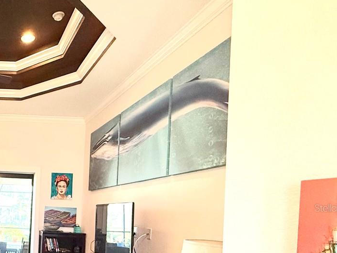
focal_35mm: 32
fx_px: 312
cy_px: 208
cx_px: -25
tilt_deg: +2.3
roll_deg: -2.6
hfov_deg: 44.7
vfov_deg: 41.9
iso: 200
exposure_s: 1/120
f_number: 2.2
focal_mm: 2.22
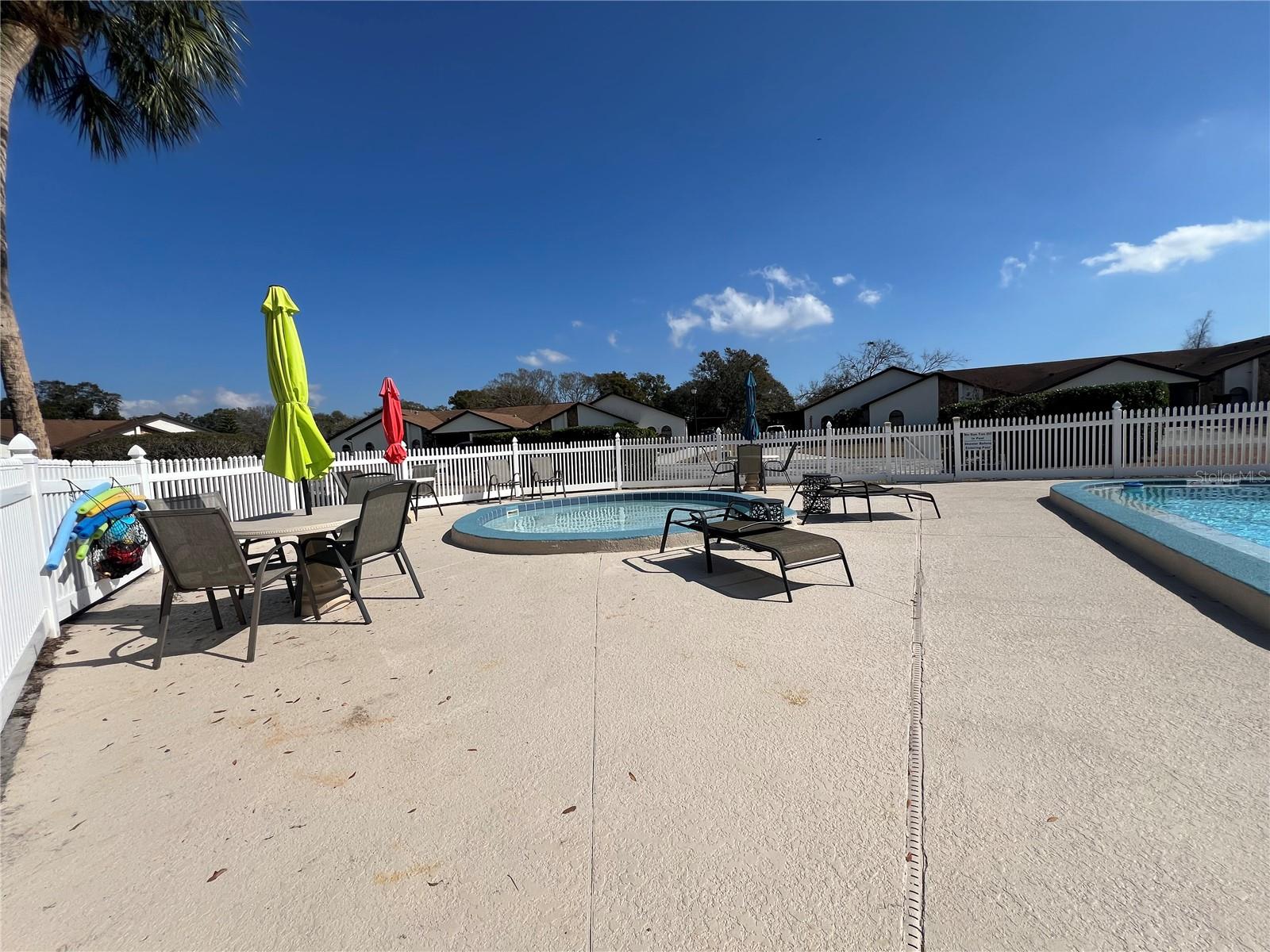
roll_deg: +2.6
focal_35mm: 13
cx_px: 635
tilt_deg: -4.0
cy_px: 476
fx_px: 477
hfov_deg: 106.2
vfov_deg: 89.9
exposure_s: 1/2801
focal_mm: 1.57
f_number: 1.8
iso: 32
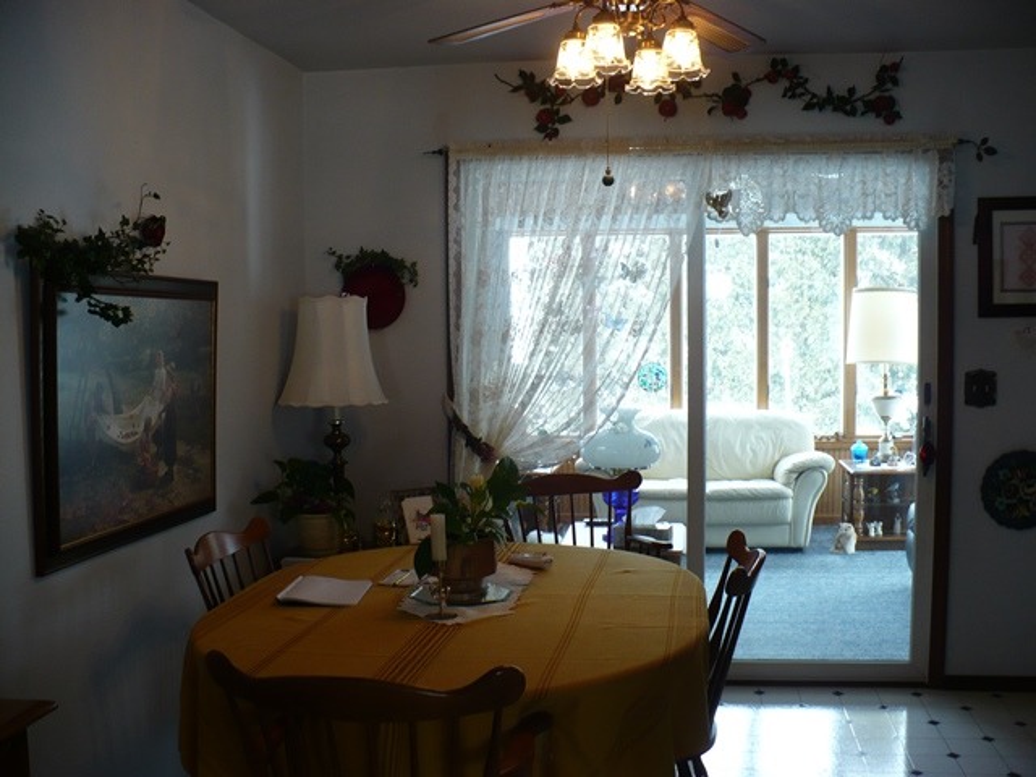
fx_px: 1107
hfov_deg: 50.1
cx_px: 518
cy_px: 388
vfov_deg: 38.7
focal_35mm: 37
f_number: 2.8
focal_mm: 6.1
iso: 100
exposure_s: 1/30
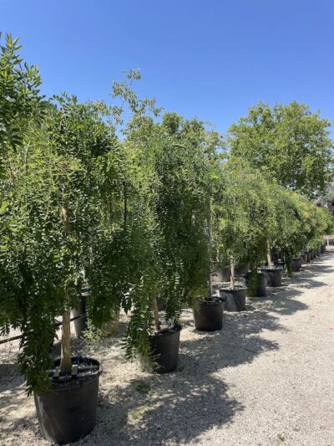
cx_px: 167
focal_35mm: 26
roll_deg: +1.1
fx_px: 334
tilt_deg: +2.9
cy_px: 223
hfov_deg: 53.1
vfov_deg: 67.3
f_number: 1.6
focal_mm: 4.2
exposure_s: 1/1233
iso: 32
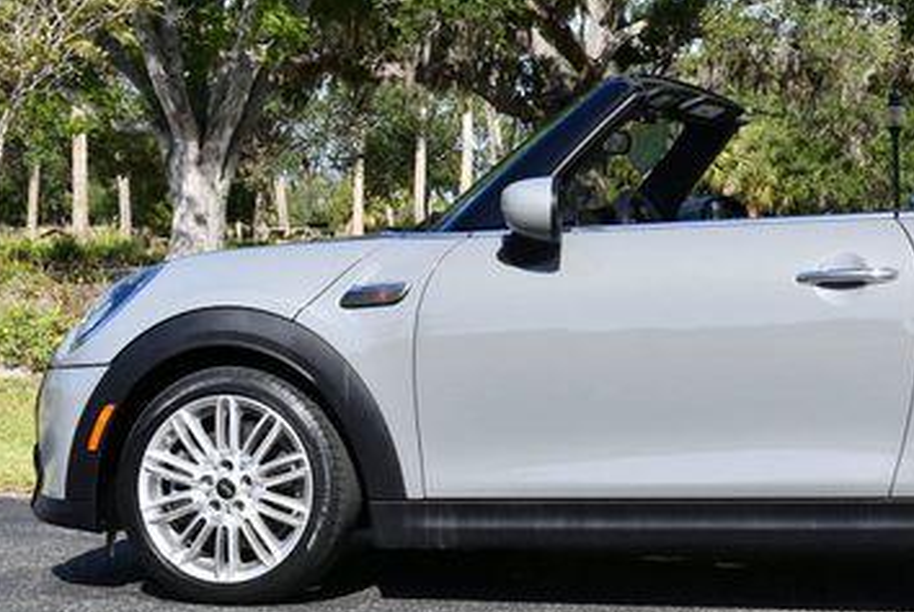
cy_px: 127
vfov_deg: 14.5
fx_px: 2389
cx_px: 775
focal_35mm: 94
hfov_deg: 21.3
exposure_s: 1/250
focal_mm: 26
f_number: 8
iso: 160
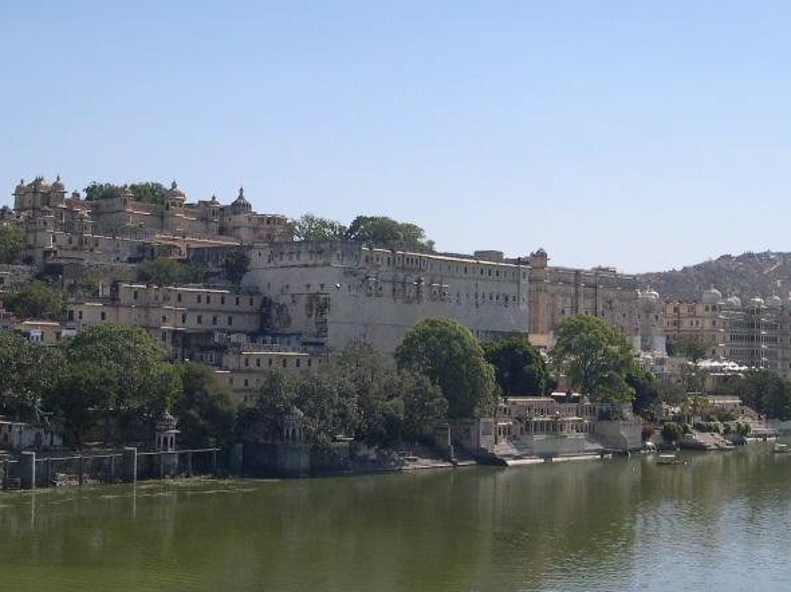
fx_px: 1508
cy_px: 250
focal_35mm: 66
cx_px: 394
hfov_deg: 29.4
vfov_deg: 22.2
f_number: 7.6
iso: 100
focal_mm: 8
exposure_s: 1/270
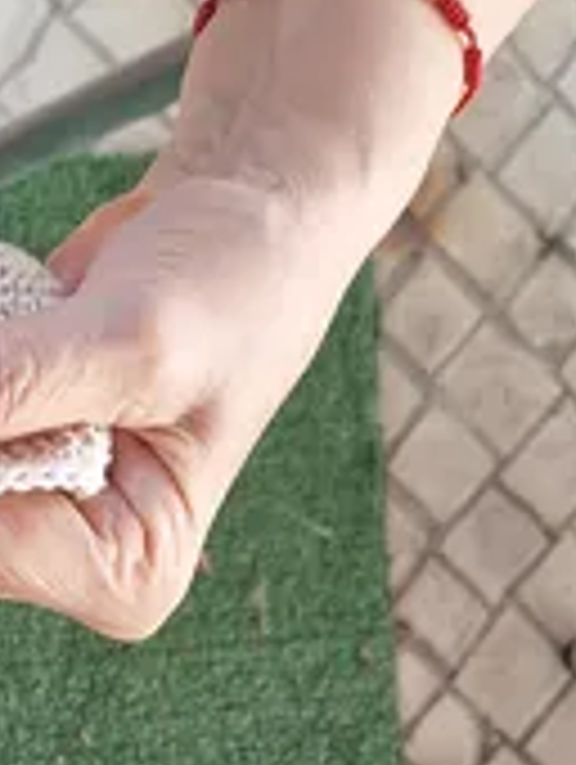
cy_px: 819
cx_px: -162
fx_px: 1793
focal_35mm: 81
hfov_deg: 17.2
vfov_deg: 22.8
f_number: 1.8
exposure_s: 1/100
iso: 80
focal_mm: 5.54
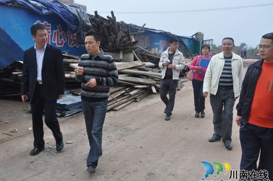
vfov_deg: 36.8
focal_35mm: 36
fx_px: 273
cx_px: 127
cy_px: 89
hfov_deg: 53.2
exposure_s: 1/100
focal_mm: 22
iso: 200
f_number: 10
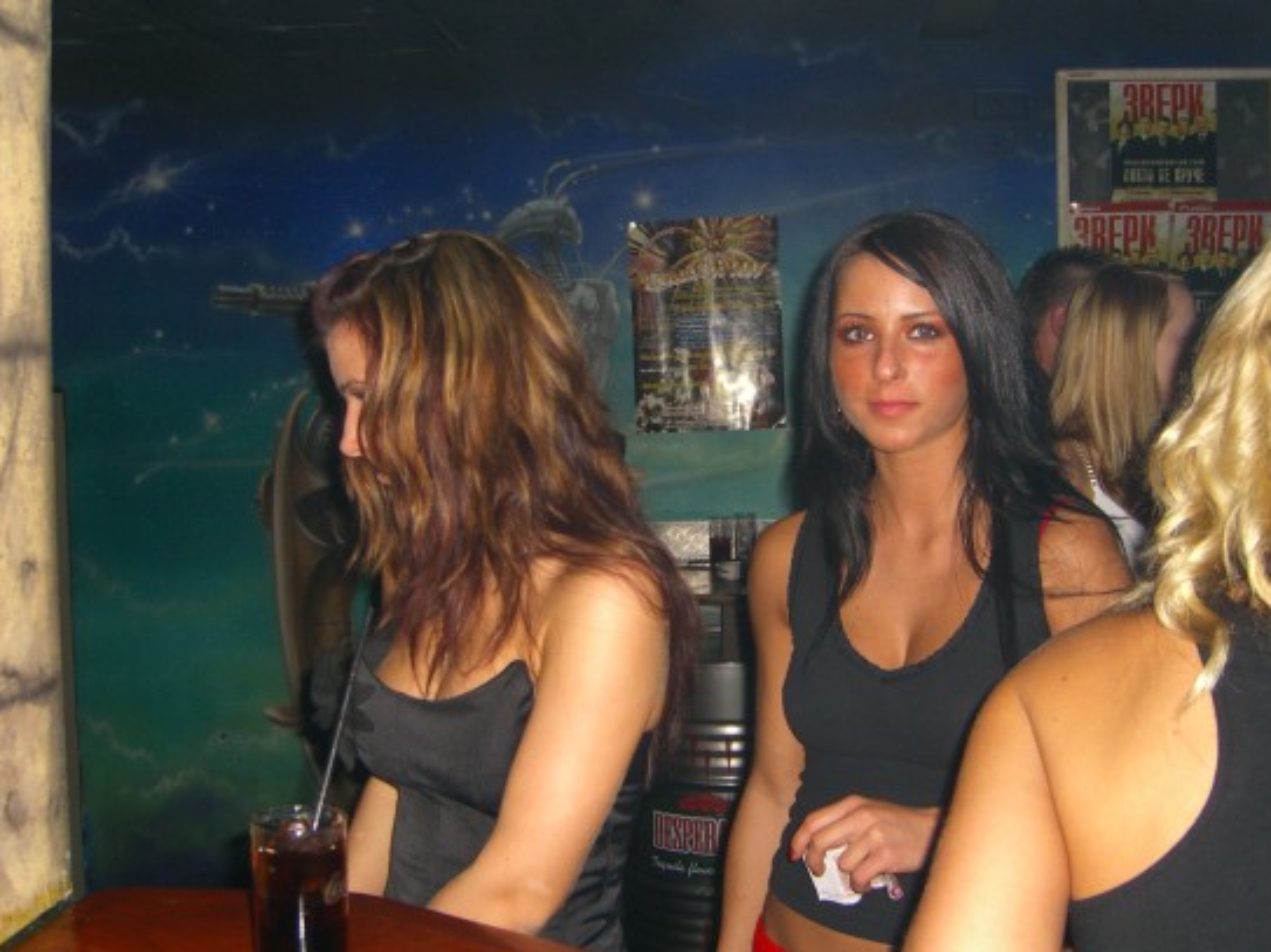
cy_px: 508
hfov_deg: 44.8
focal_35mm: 42
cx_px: 683
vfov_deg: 34.3
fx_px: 1542
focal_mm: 7.9
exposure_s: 1/60
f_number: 2.8
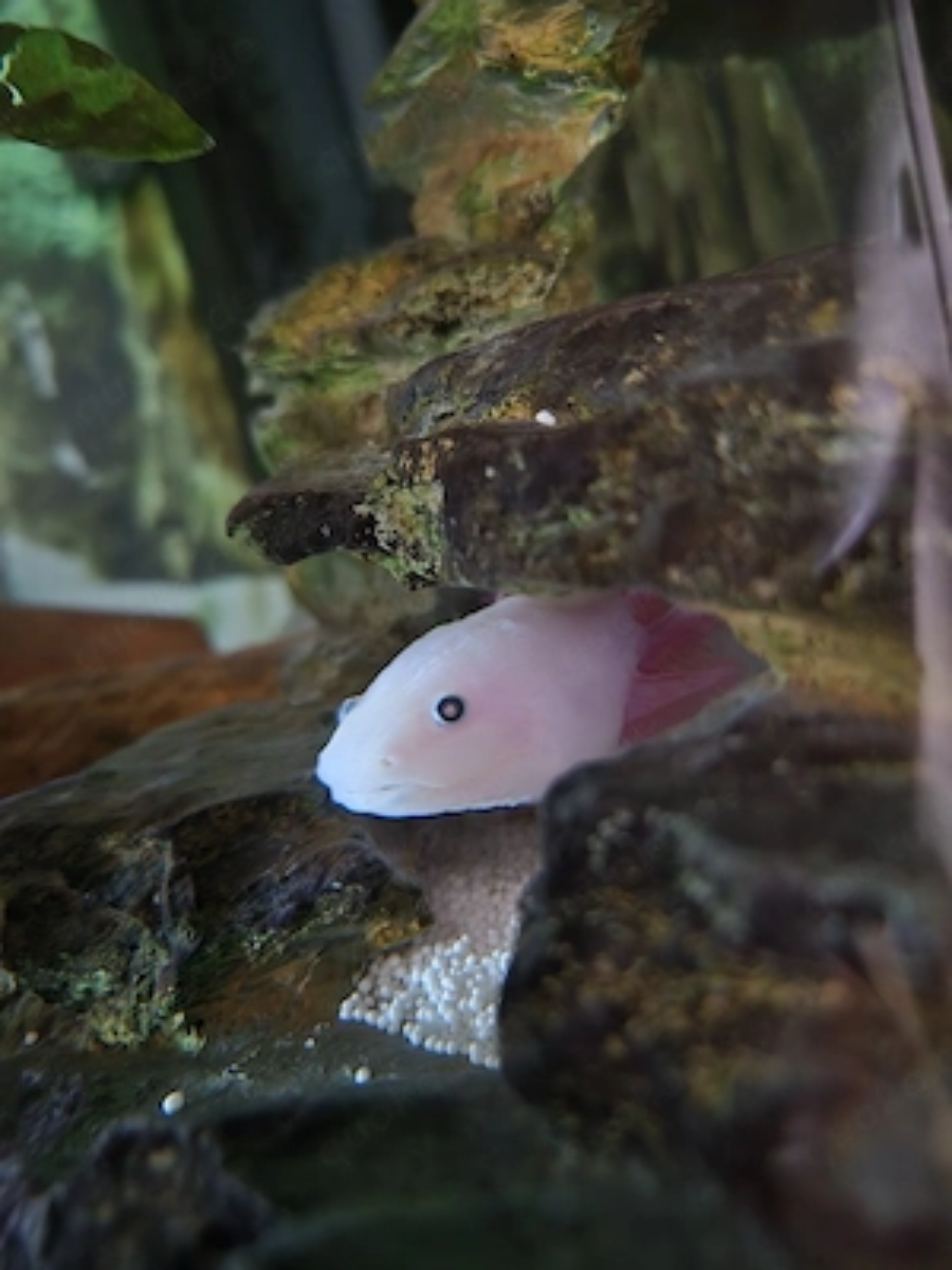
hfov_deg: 58.9
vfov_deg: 73.9
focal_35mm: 23
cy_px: 635
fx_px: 843
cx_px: 476
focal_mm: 5.4
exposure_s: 1/20
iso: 2000
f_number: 1.8
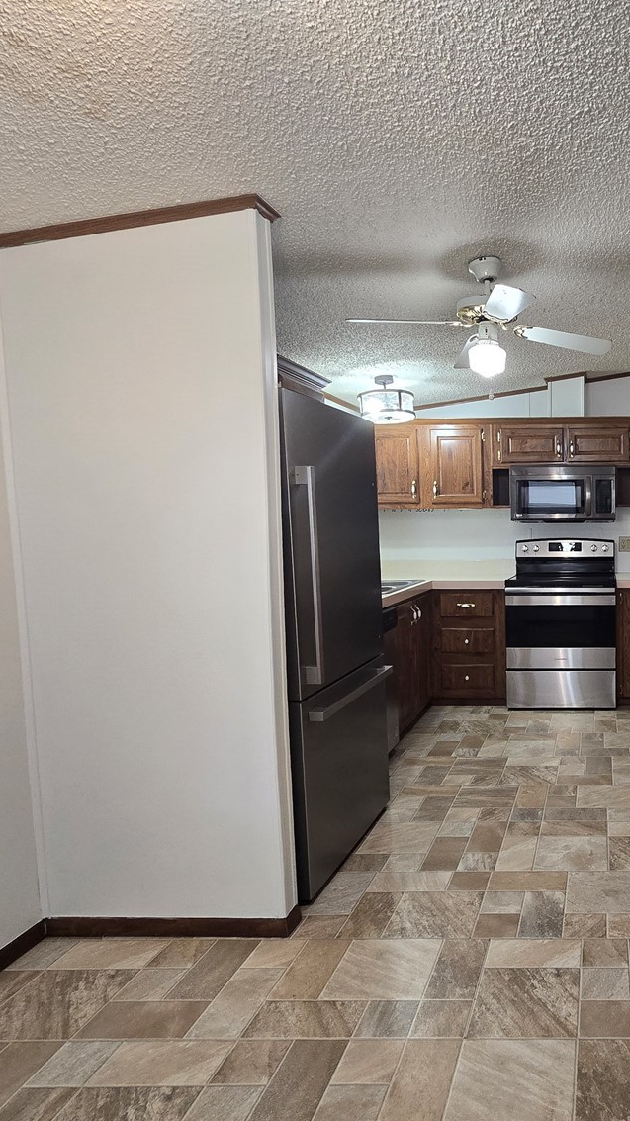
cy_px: 569
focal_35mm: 20
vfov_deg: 86.6
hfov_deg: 48.4
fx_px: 594
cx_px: 595
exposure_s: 1/60
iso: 250
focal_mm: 2.2
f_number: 2.2
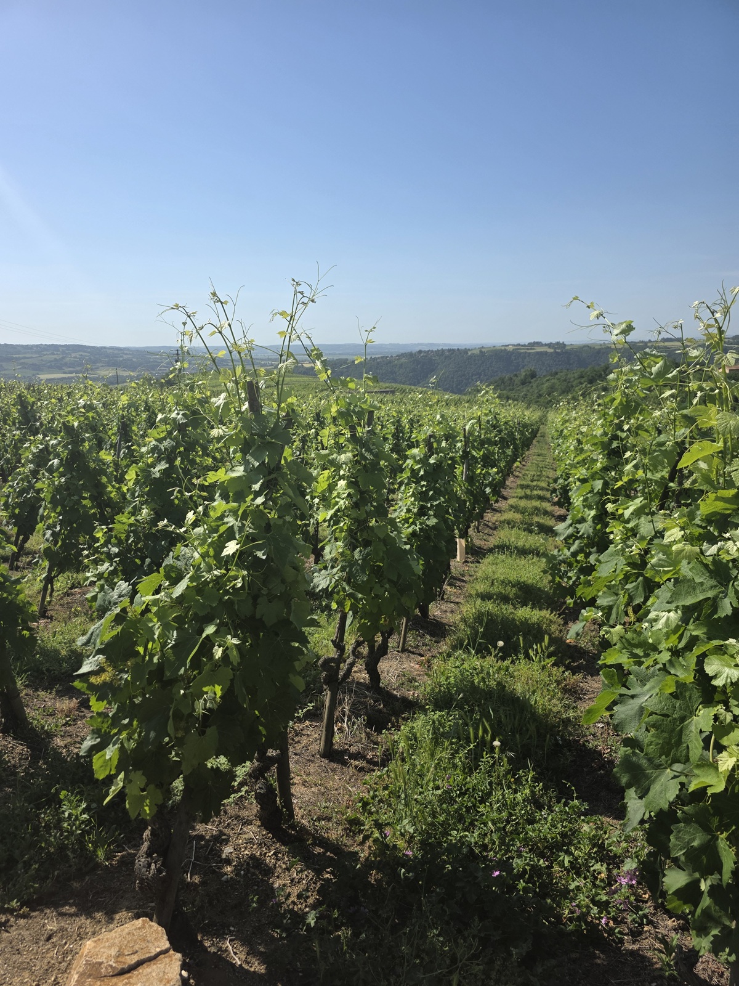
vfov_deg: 73.9
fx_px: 655
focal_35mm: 23
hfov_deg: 58.9
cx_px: 370
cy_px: 493
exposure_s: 1/7944
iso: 80
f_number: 1.7
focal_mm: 6.3
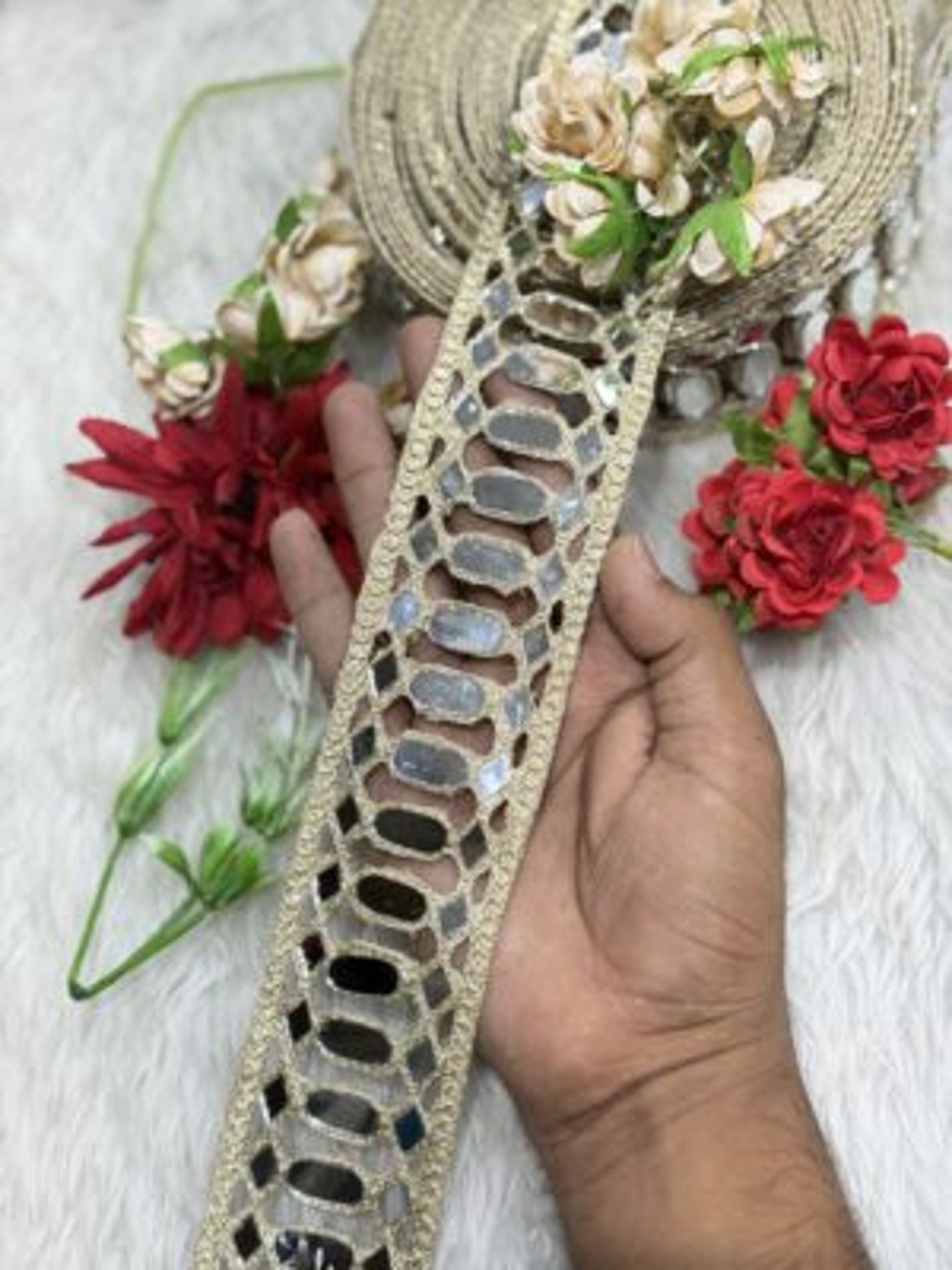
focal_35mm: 48
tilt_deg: -63.3
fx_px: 1760
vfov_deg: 39.7
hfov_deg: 30.3
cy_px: 635
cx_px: 476
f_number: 1.78
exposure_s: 1/178
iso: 64
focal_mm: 6.76
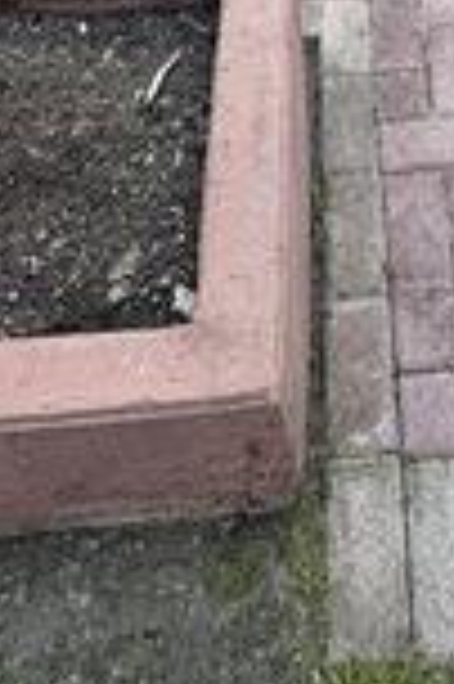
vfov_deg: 30.3
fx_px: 910
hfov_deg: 27.2
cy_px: -252
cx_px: 389
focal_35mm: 48
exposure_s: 1/99
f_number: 2.2
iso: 40
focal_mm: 2.22
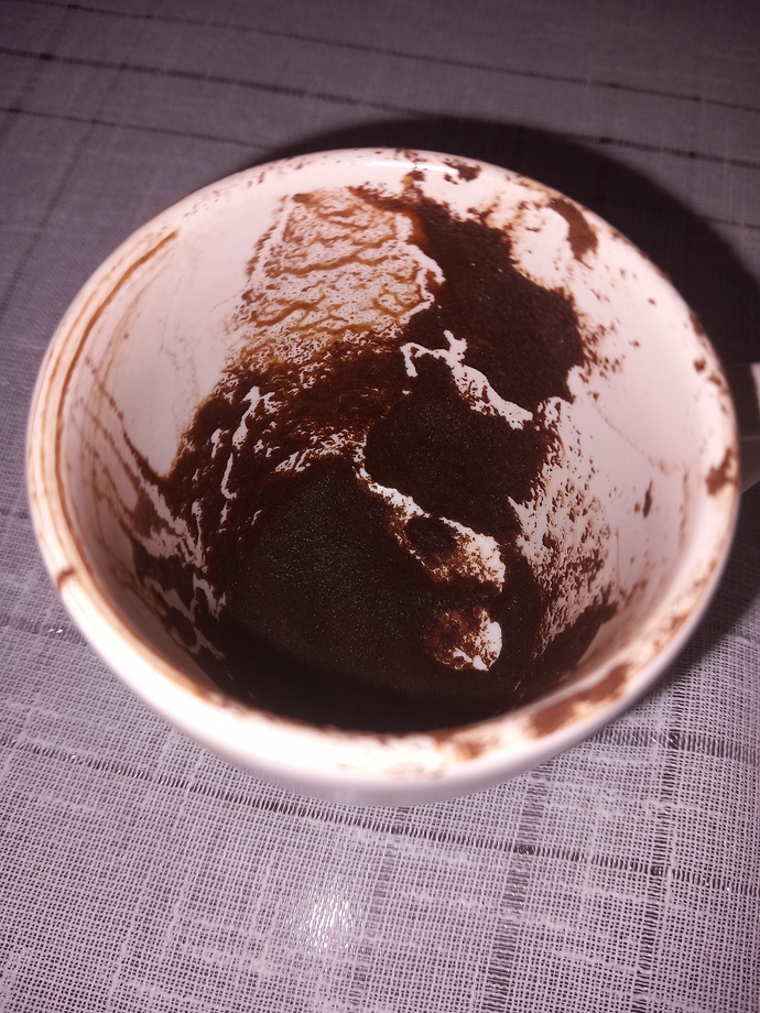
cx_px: 380
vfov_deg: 65.3
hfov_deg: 51.4
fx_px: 790
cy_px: 506
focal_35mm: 27
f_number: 1.8
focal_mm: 4
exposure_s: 1/100
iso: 25
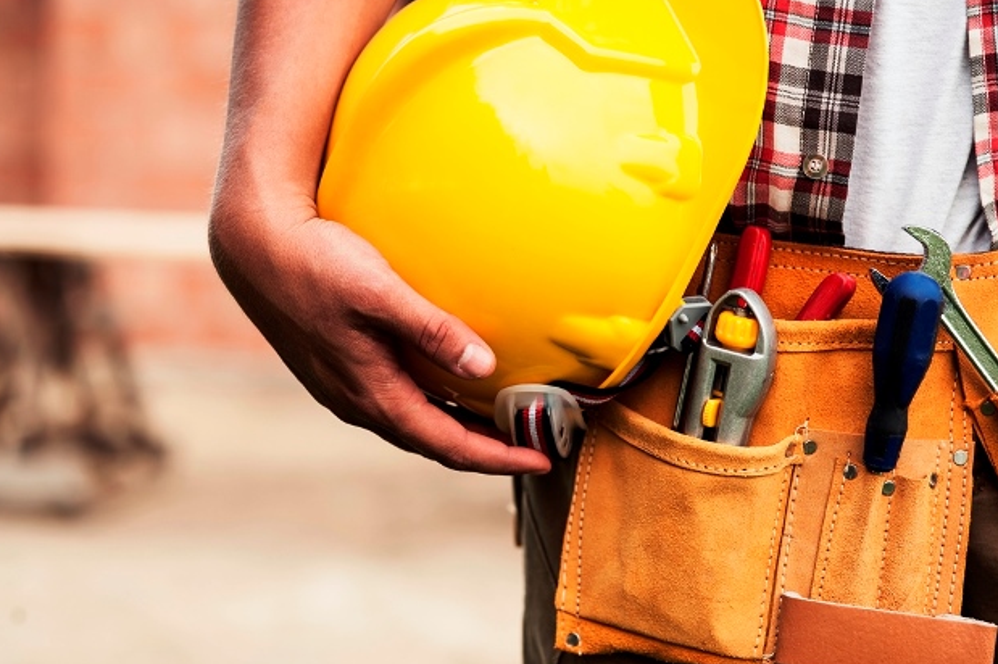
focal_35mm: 90
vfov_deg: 15.2
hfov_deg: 22.6
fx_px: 2494
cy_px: 327
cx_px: 481
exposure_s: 1/100
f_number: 3.5
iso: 100
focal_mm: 85
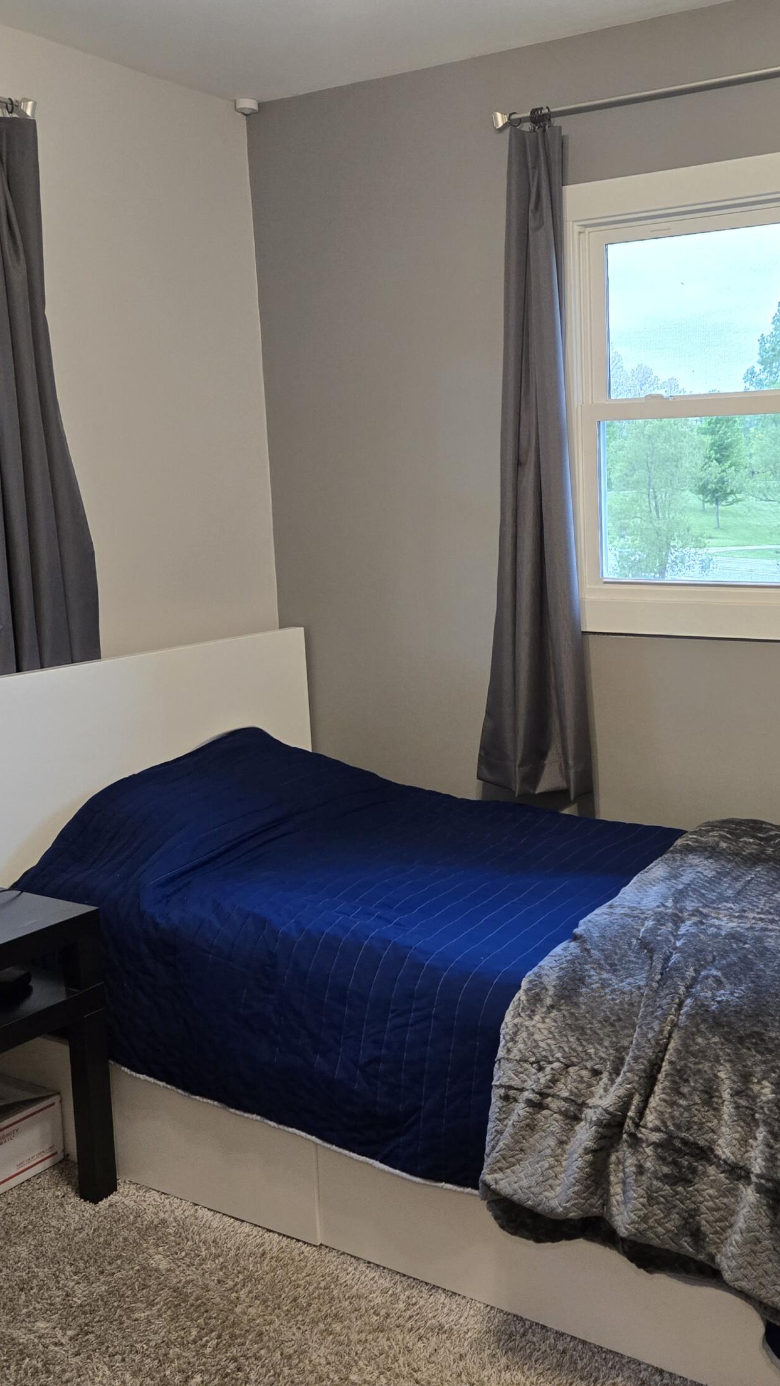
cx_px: 582
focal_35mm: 34
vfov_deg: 58.0
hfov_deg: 34.0
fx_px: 1250
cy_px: 685
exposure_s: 1/120
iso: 400
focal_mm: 5.4
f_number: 1.8
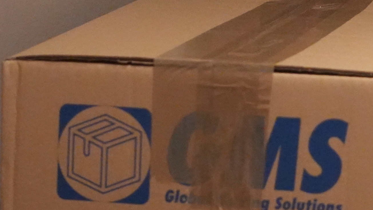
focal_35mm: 186
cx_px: 415
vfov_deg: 6.4
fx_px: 1840
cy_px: -161
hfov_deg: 11.4
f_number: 4
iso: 12800
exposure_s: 1/160
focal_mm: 54
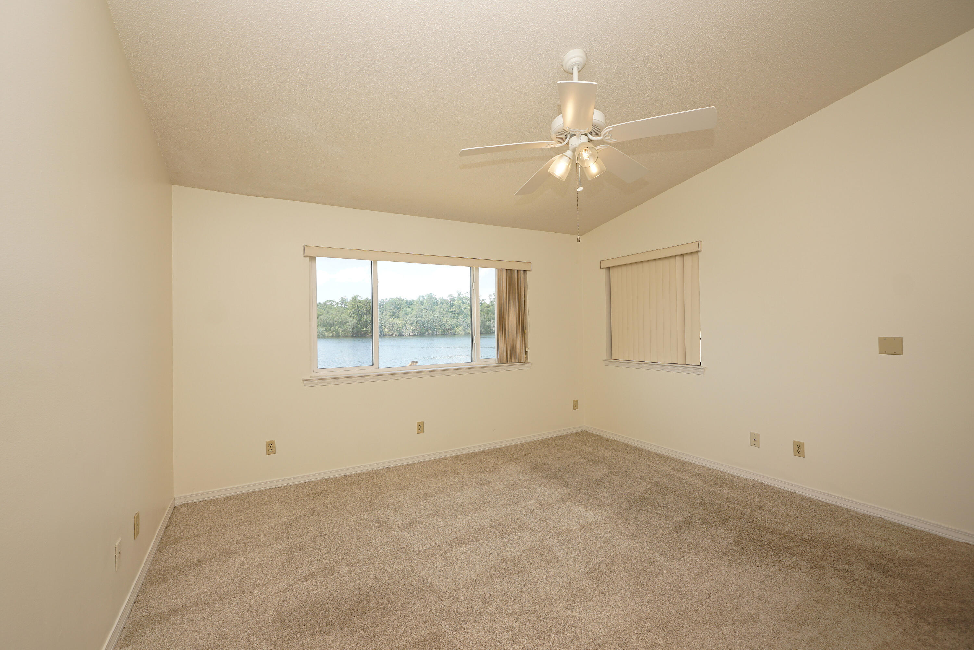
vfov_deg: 77.3
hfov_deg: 100.4
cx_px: 487
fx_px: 406
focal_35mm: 15
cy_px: 325
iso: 100
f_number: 5
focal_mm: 10
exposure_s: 1/100
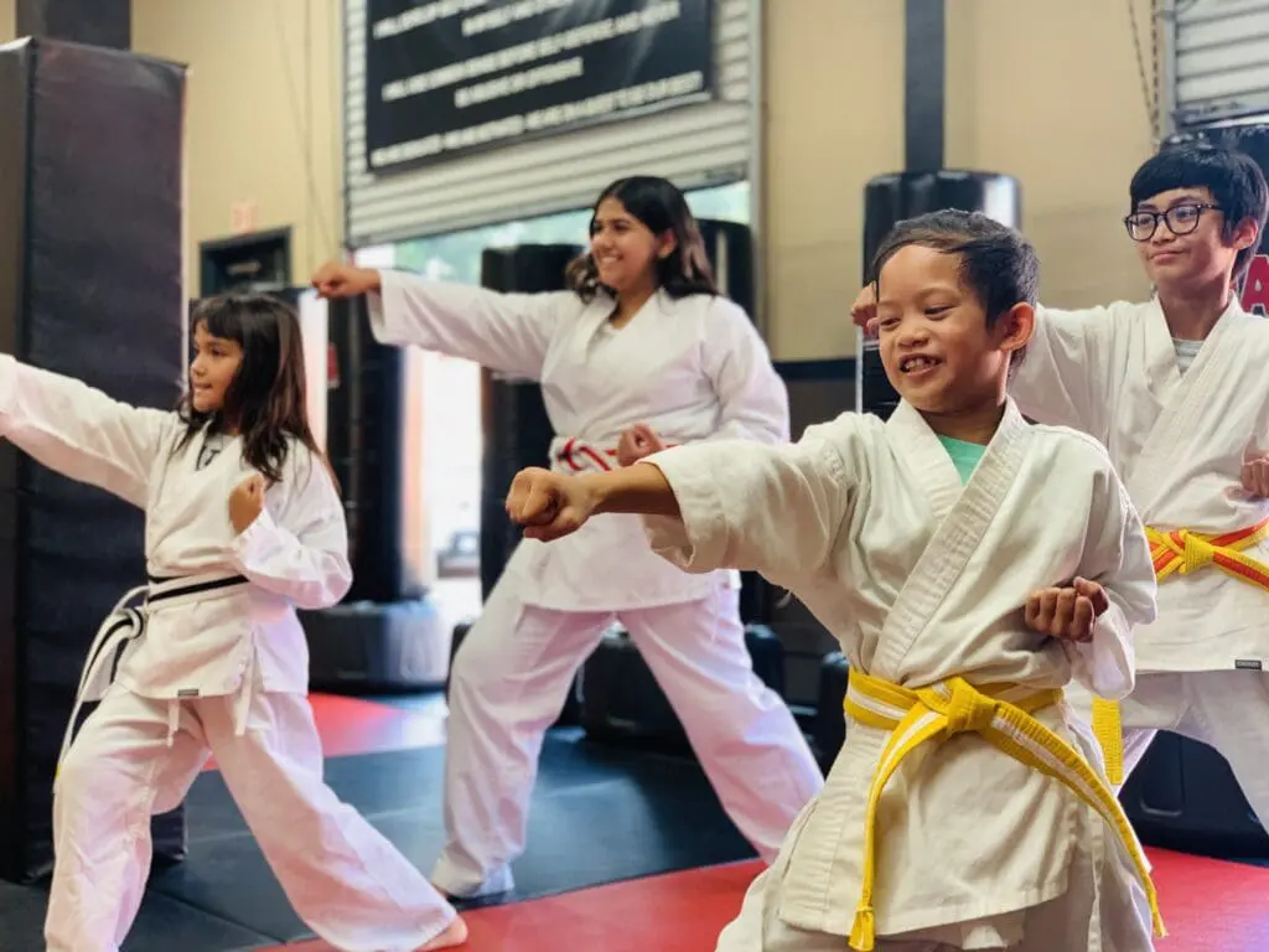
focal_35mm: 52
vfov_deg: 28.0
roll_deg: -0.1
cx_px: 634
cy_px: 476
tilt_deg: +0.6
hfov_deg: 36.8
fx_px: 1906
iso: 125
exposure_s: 1/60
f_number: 2.4
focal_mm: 6
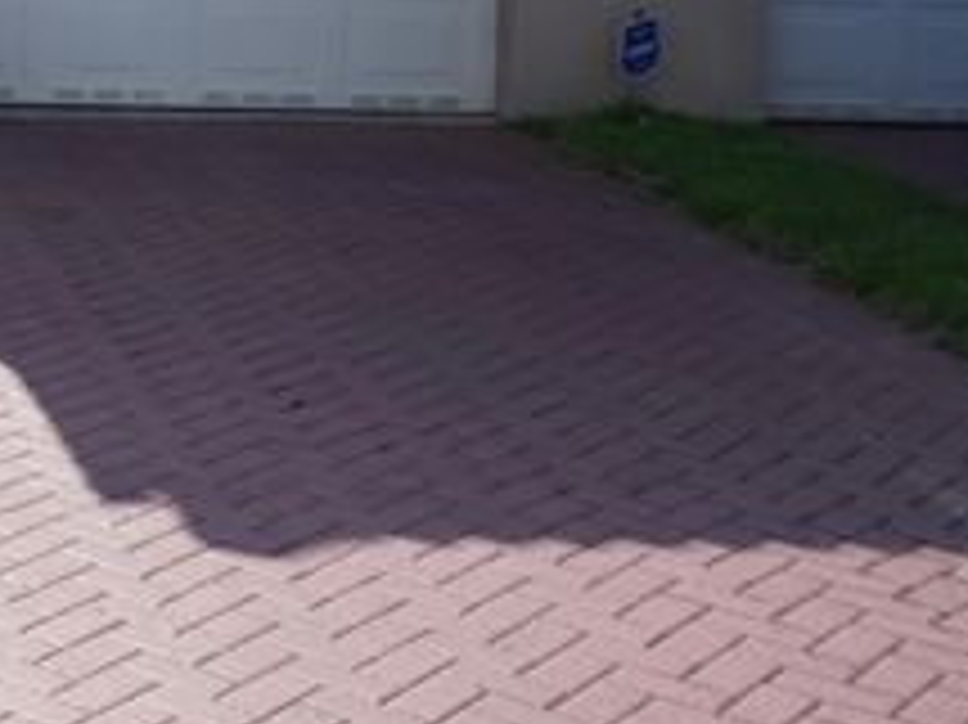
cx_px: -441
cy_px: -128
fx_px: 2404
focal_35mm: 86
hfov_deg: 20.0
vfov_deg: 16.5
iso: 320
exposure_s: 1/2500
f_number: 3.5
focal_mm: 30
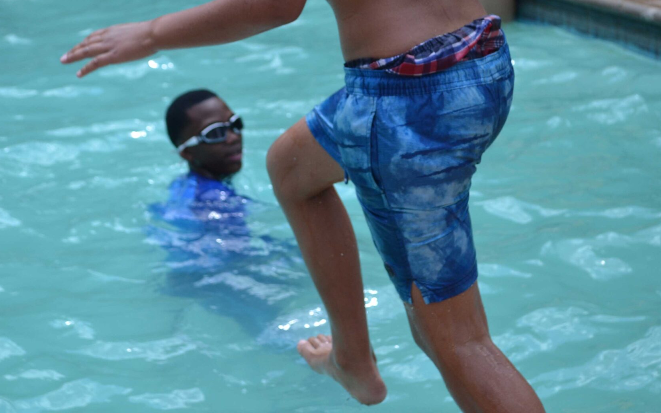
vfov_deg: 13.2
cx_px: 285
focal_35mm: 99
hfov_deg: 21.0
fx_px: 1784
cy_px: 90
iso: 400
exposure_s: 1/1000
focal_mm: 42
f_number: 5.3
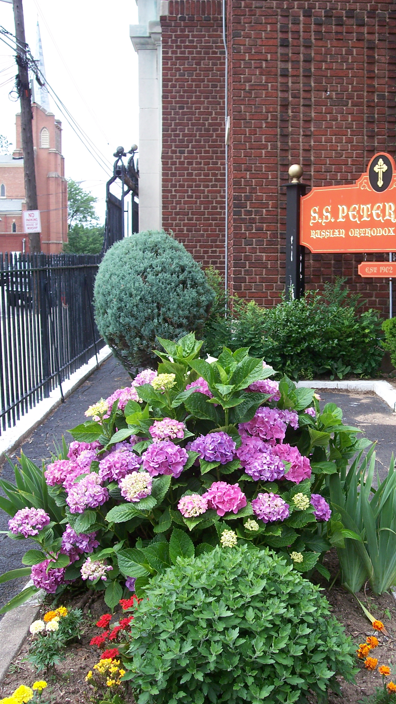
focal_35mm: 43
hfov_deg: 27.6
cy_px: 348
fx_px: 803
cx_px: 260
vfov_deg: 47.4
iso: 100
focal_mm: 8
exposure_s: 1/250
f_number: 3.4
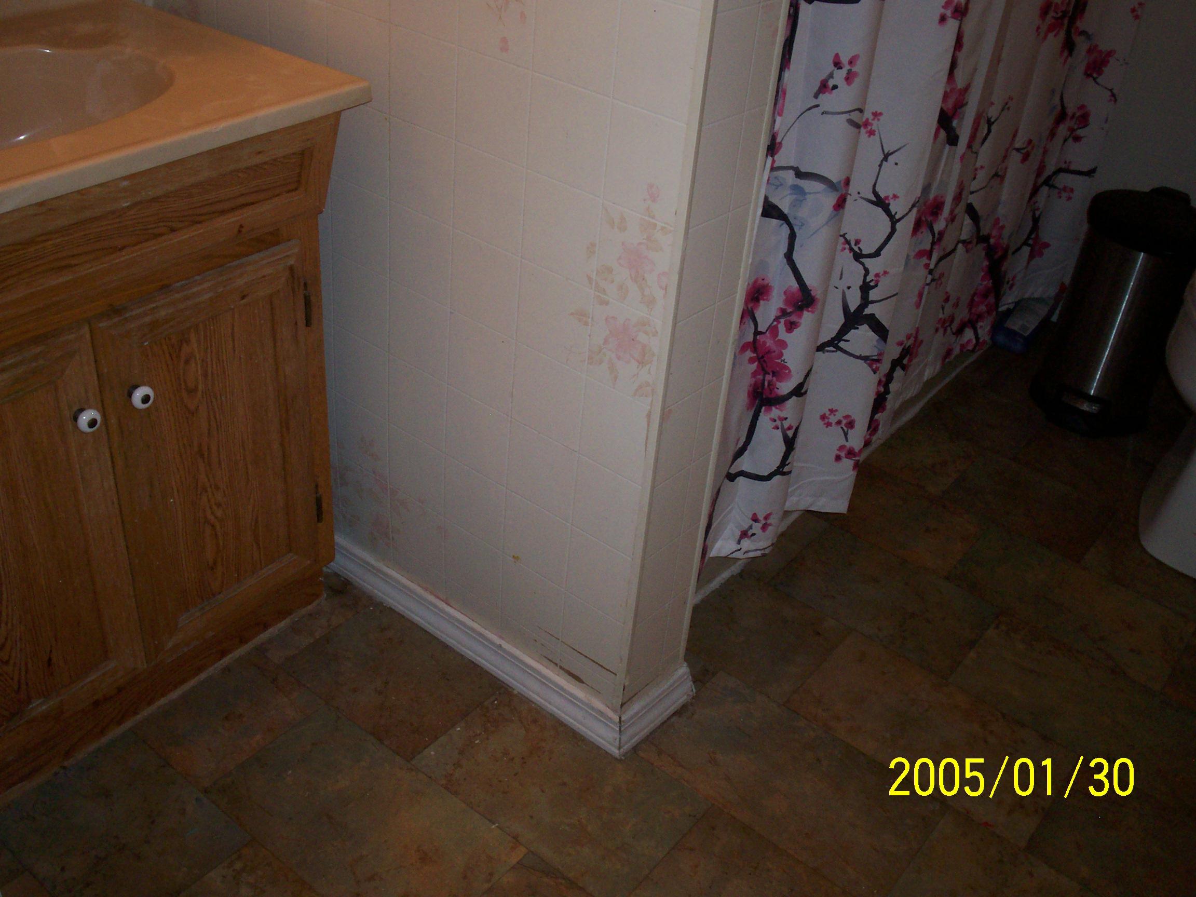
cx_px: 598
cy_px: 448
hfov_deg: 51.4
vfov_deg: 39.7
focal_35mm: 36
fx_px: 1244
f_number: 4.5
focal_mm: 5.9
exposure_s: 1/64
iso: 140
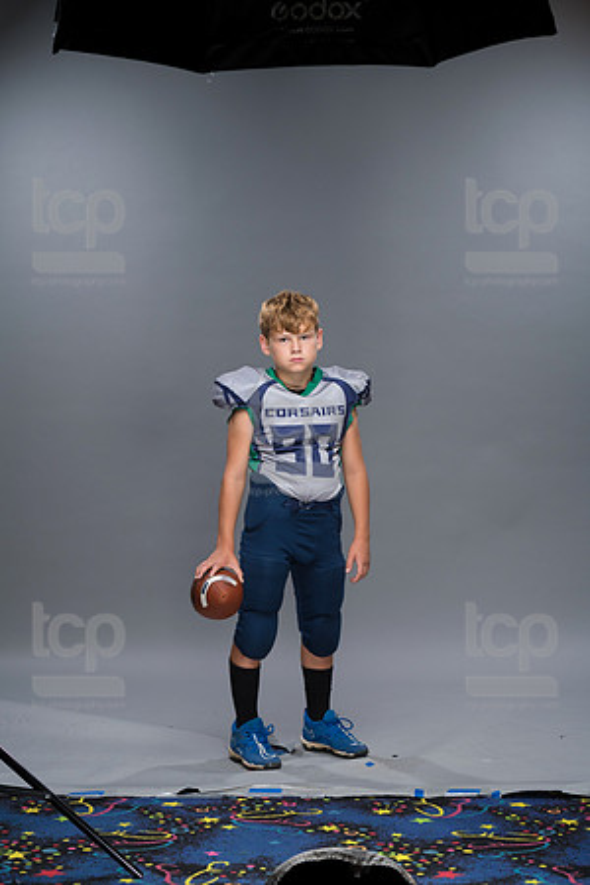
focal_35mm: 80
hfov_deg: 17.1
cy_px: 442
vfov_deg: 25.4
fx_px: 1967
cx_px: 295
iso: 320
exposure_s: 1/250
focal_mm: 80
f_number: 6.3
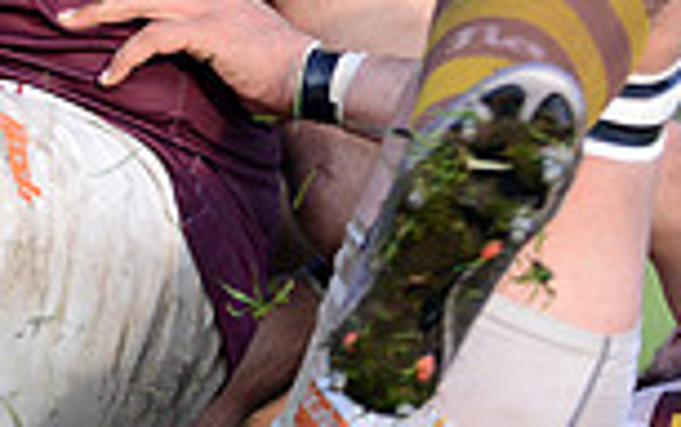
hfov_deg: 1.3
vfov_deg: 0.8
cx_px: -147
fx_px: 30174
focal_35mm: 1624
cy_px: -420
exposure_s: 1/1250
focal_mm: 420
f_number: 4
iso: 1100
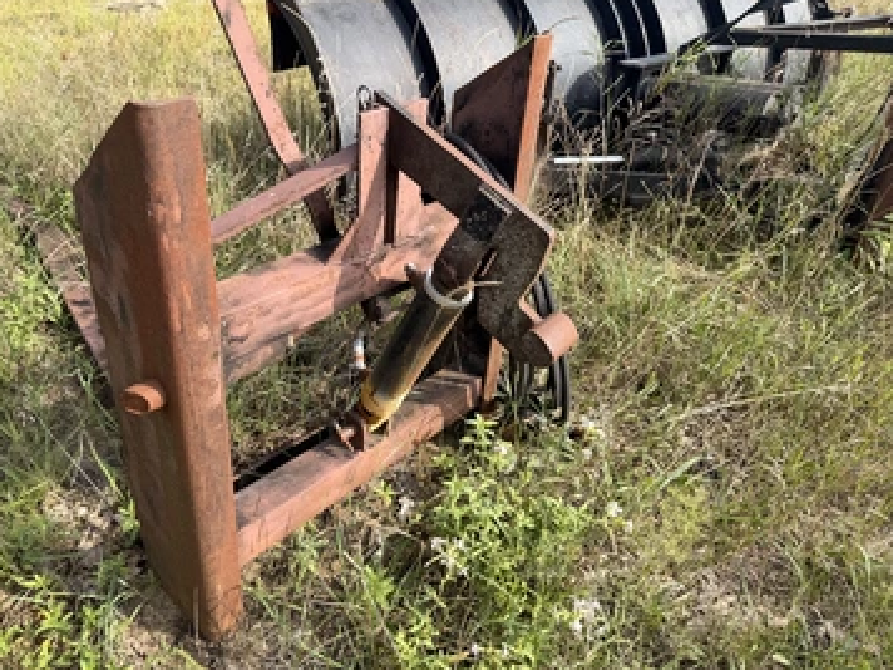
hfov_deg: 65.3
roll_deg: +0.1
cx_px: 421
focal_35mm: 27
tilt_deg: -32.6
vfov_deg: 51.3
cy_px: 301
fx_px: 697
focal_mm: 6.76
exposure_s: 1/1522
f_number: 1.78
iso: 80
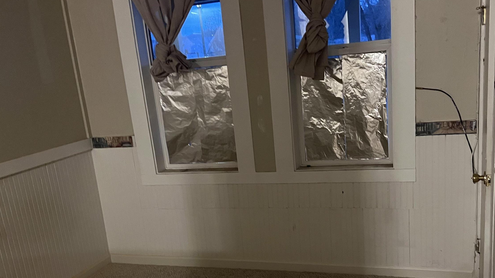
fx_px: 512
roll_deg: +5.0
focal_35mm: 39
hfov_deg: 51.6
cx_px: 264
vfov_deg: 29.9
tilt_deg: -15.4
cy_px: 210
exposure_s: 1/30
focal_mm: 5.7
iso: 640
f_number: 1.5
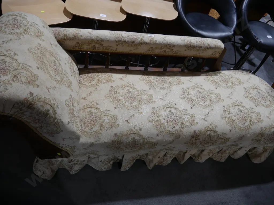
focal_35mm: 28
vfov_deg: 49.7
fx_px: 222
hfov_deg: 63.4
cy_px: 102
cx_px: 137
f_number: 3.5
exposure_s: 1/60
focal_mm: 14
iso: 200
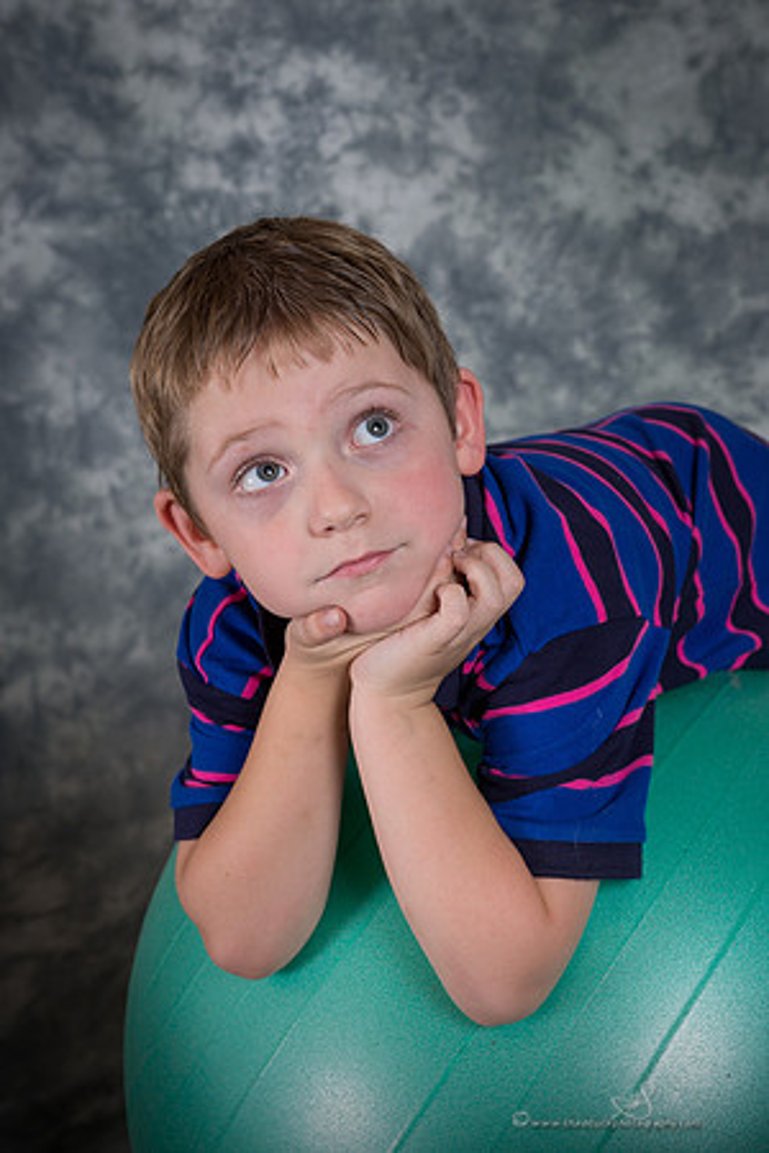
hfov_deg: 27.0
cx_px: 384
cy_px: 576
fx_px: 1602
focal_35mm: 50
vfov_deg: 39.6
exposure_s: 1/160
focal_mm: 50
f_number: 6.3
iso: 100
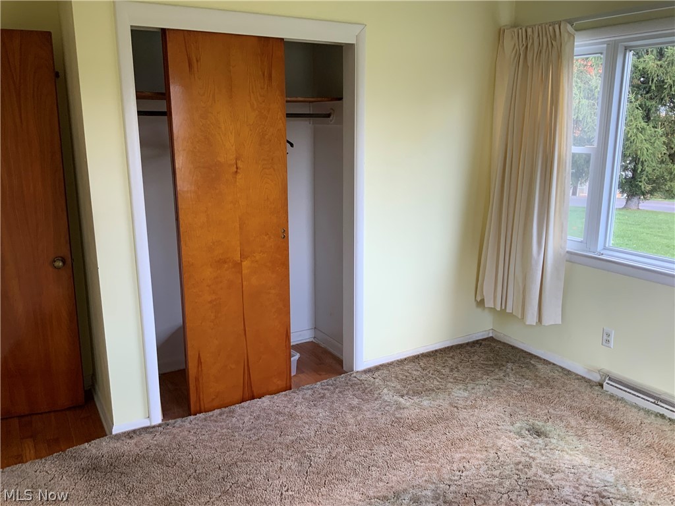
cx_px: 338
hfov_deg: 61.7
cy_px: 253
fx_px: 565
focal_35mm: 29
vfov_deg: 48.2
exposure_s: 1/120
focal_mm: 3
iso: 40
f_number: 1.8
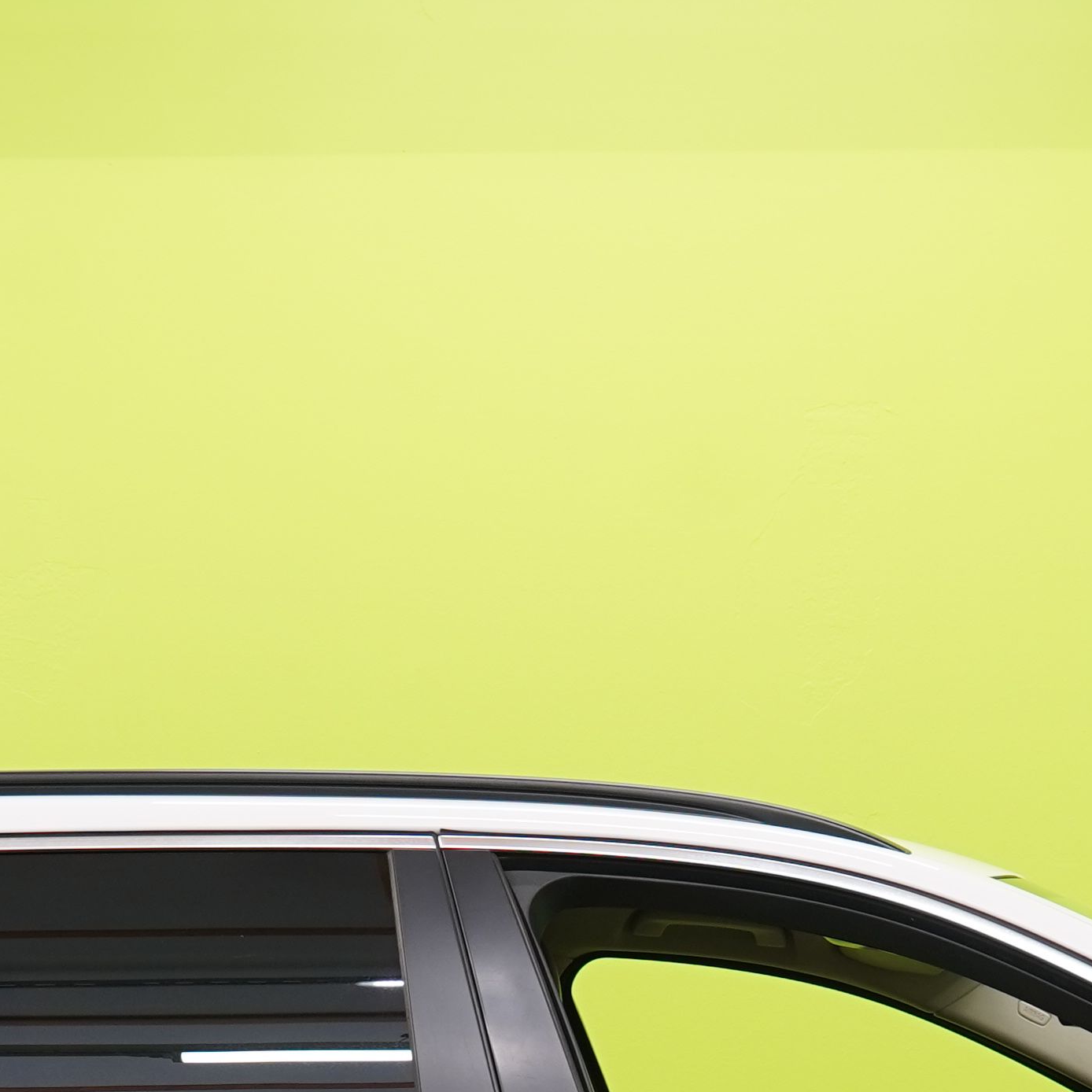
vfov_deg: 10.1
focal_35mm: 169
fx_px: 6032
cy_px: 1407
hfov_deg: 10.3
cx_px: 722
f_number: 5
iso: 400
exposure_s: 1/40
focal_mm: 46
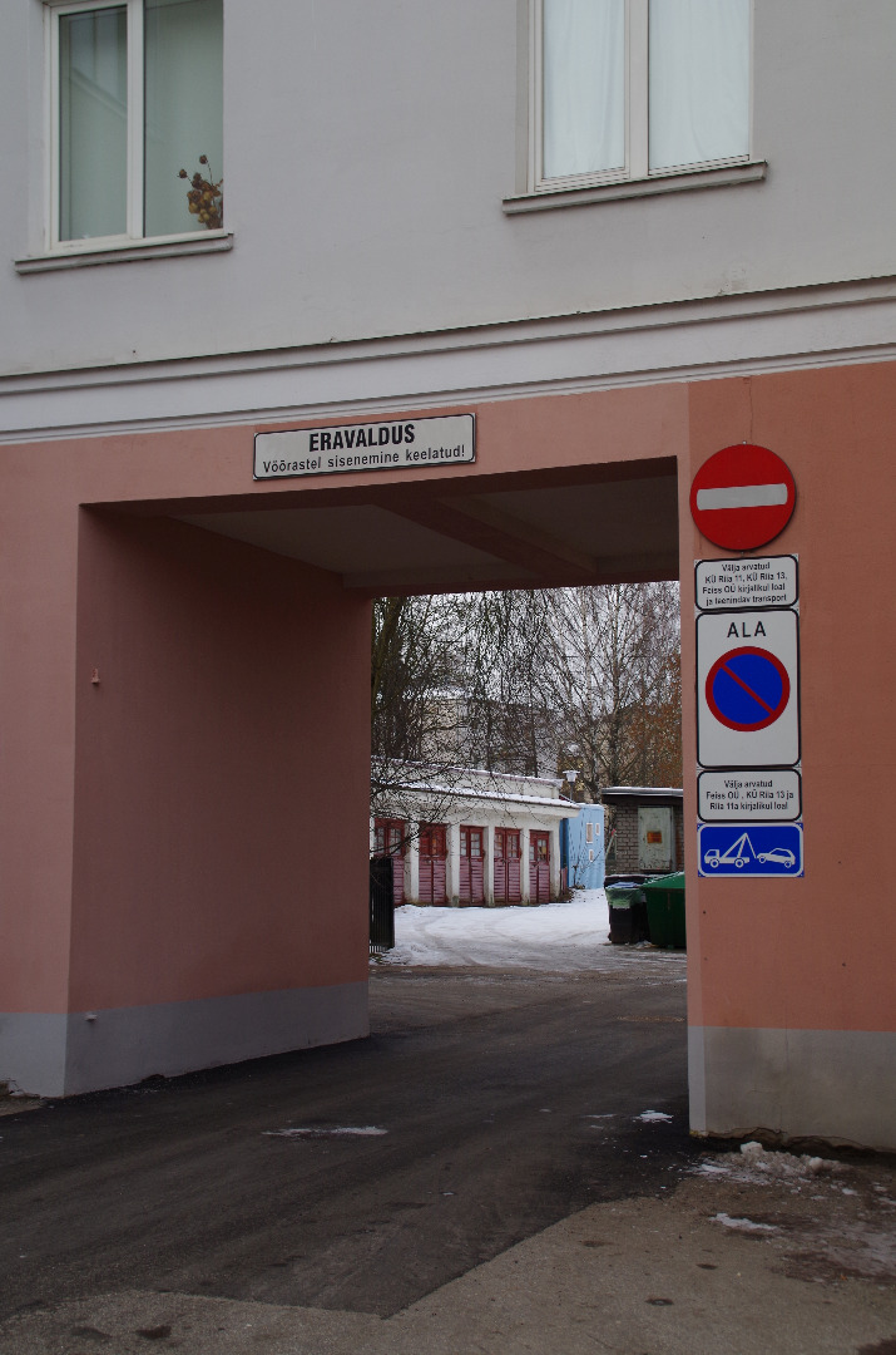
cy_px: 678
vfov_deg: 33.5
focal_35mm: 60
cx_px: 448
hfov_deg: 22.5
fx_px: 2251
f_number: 9
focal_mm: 40
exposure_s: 1/80
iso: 250
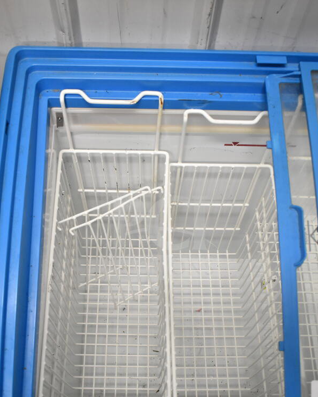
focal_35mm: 40
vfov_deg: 46.0
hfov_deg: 37.7
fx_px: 466
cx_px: 159
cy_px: 238
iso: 1600
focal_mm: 23
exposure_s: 1/60
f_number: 4
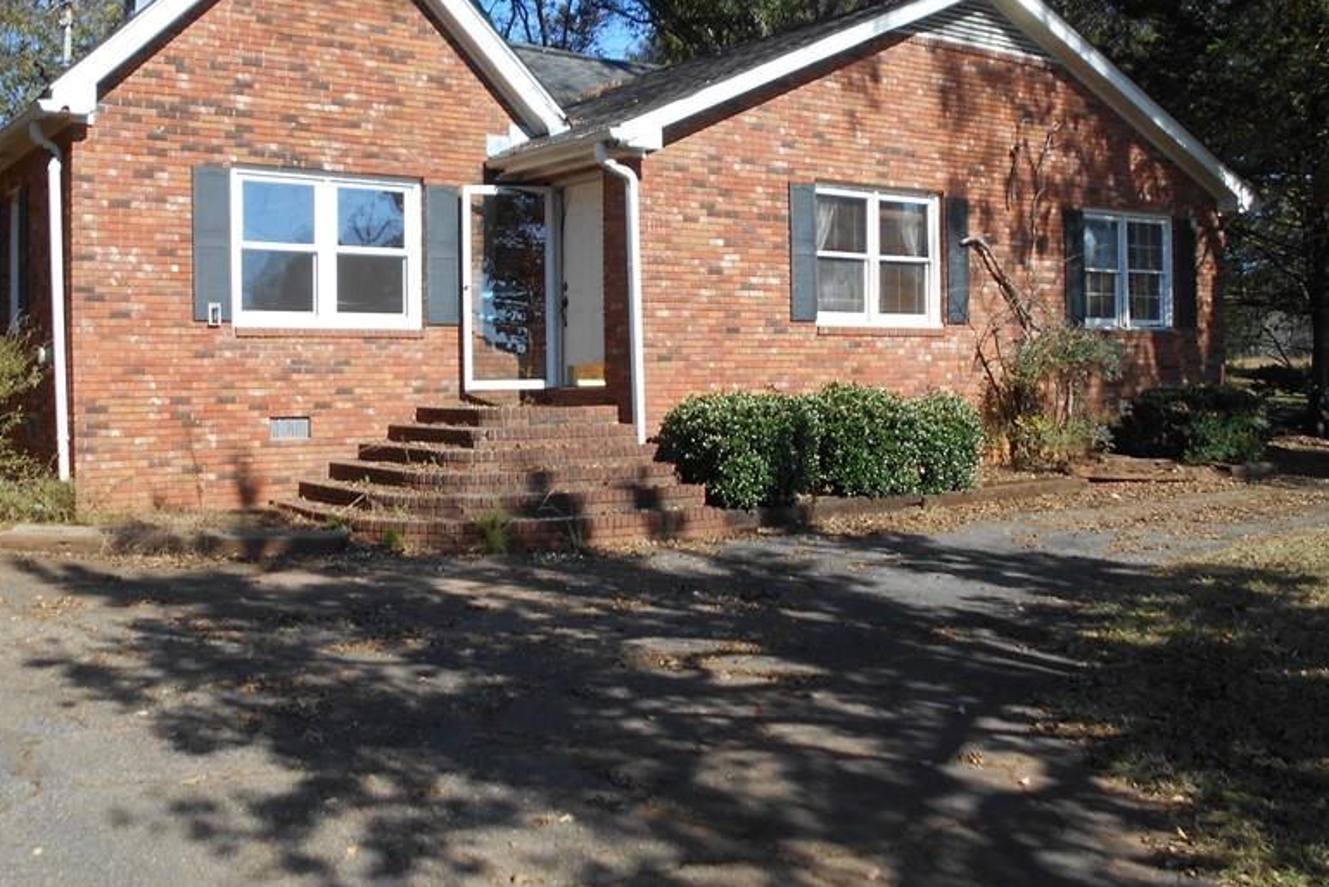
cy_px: 382
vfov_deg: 36.8
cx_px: 541
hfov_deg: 52.8
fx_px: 1329
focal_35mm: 36
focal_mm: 4.6
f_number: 3.2
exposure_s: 1/640
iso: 80
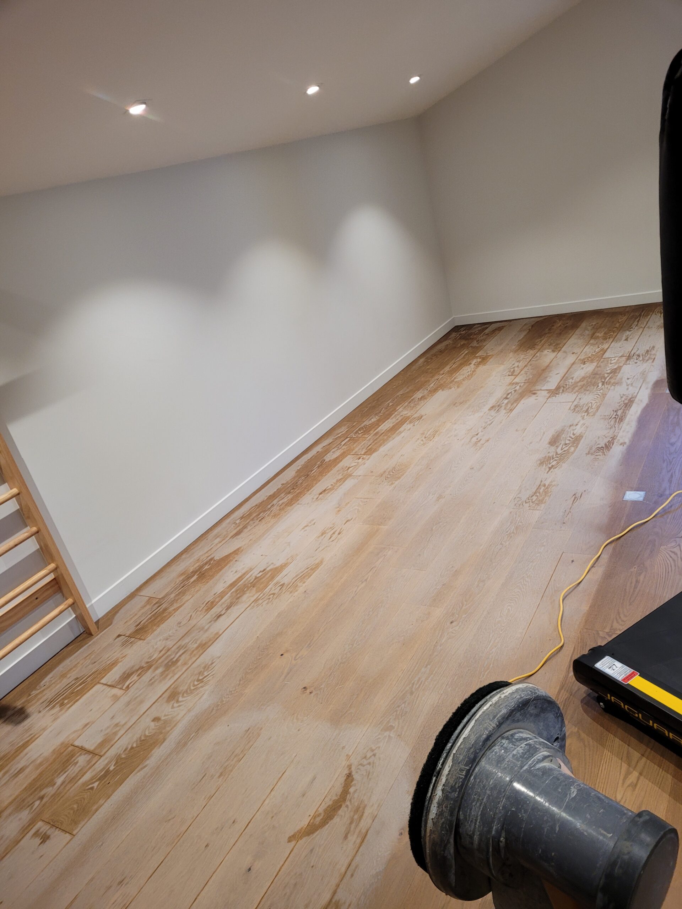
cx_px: 341
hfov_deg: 53.1
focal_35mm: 26
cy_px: 454
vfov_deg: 67.3
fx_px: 683
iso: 160
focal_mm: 5.4
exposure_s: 1/50
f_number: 1.8
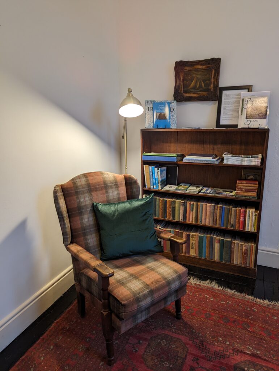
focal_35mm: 24
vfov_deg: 71.5
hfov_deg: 56.9
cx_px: 140
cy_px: 186
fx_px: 257
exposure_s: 1/25
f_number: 1.85
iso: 60
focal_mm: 6.81
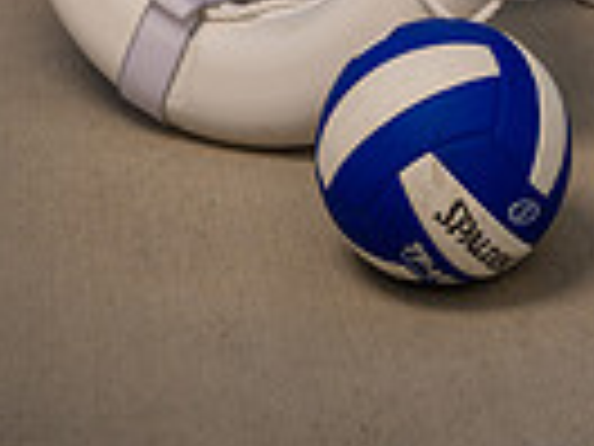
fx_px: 2420
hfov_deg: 13.9
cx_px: 513
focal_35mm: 141
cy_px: -554
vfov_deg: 9.5
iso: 250
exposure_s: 1/250
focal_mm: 43
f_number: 11
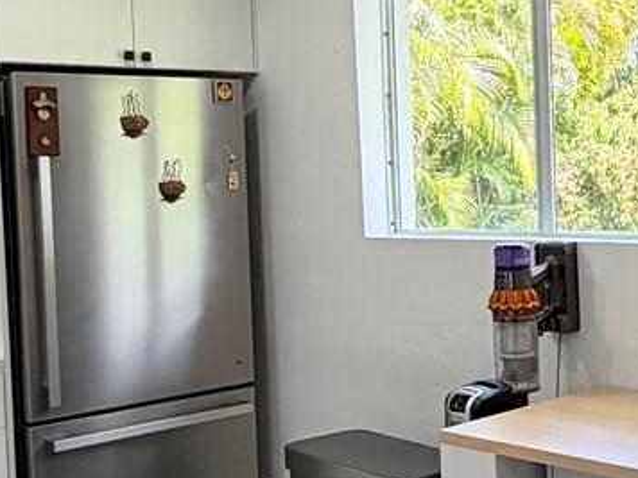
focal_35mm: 63
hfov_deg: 30.5
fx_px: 1161
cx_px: 419
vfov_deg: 23.3
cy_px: 211
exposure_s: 1/120
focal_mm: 2.22
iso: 160
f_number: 2.2
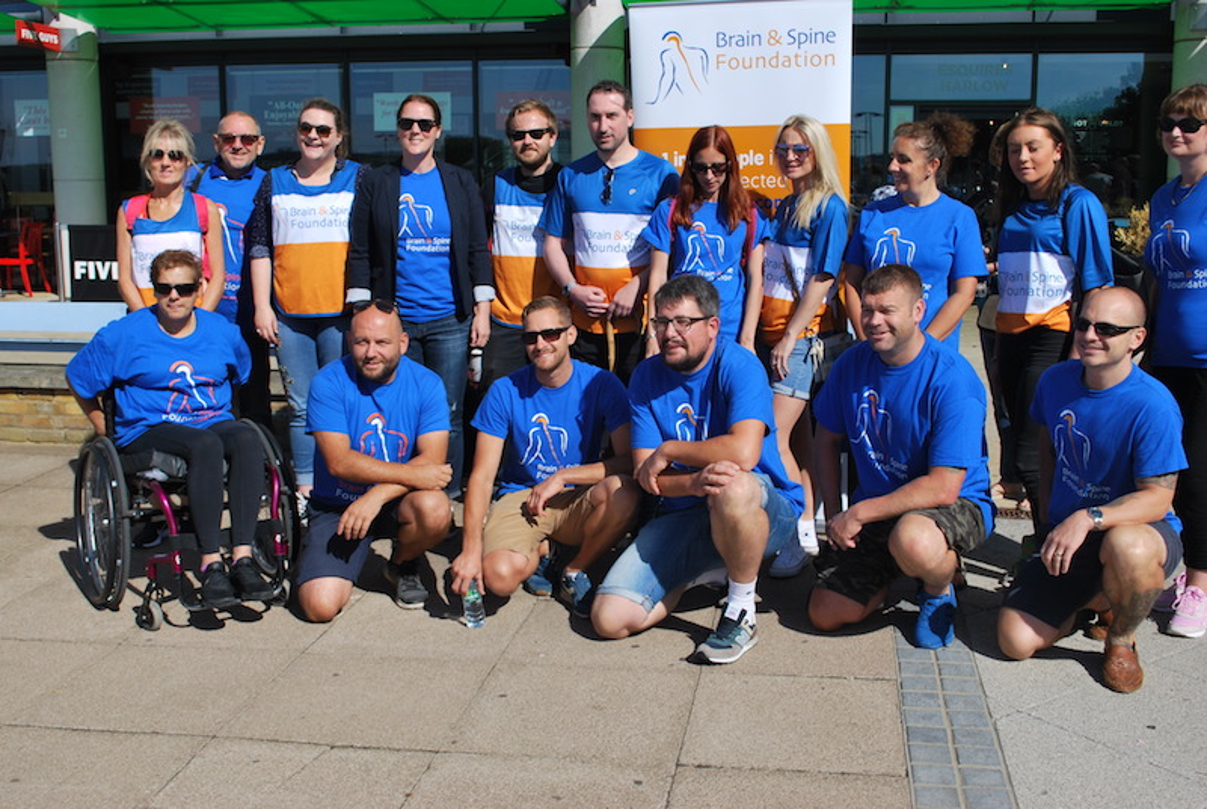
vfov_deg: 34.3
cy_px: 404
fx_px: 1309
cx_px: 604
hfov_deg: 49.5
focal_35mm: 39
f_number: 8
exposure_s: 1/250
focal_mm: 26
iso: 100
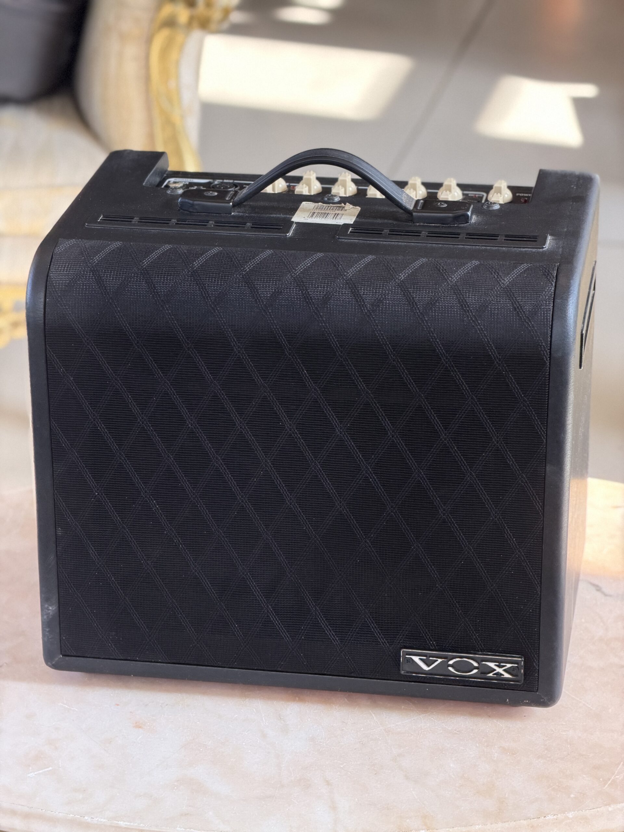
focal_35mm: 100
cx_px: 312
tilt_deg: -24.8
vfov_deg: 19.6
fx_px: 2404
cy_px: 416
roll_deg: -0.1
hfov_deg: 14.8
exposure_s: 1/121
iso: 320
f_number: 2.8
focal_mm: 16.89
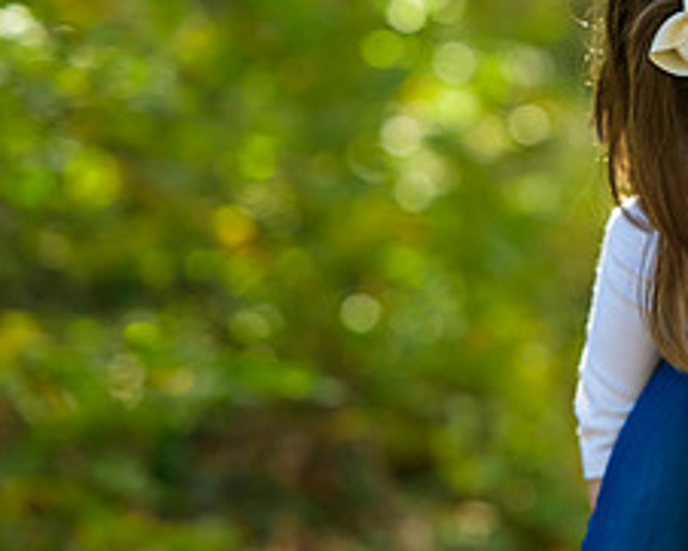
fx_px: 7598
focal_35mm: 373
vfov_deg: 4.2
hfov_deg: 5.2
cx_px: 718
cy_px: 75
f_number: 3.2
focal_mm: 155
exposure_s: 1/200
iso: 200
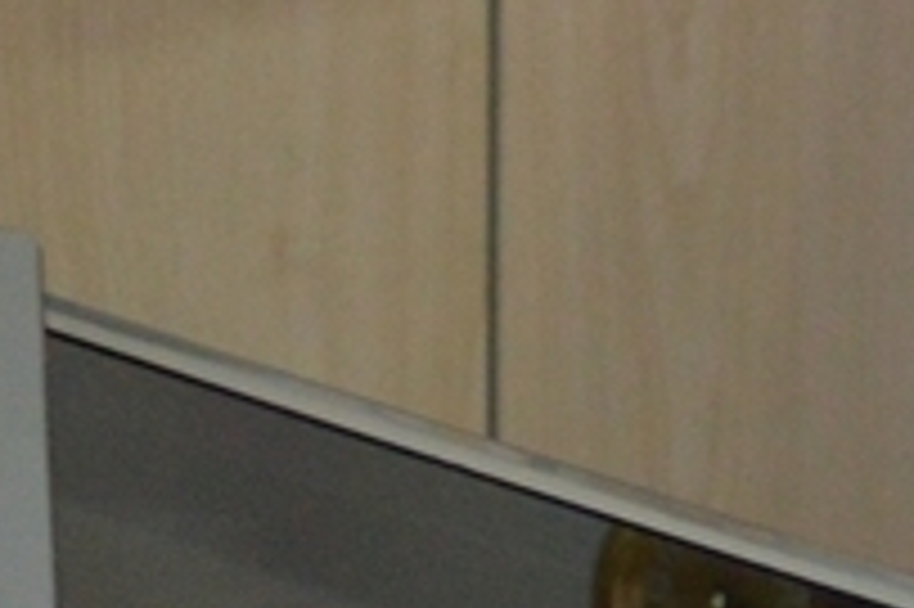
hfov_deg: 7.9
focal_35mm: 222
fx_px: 5632
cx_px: 2774
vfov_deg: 6.0
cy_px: -563
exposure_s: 1/60
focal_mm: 22
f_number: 3.8
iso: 1250
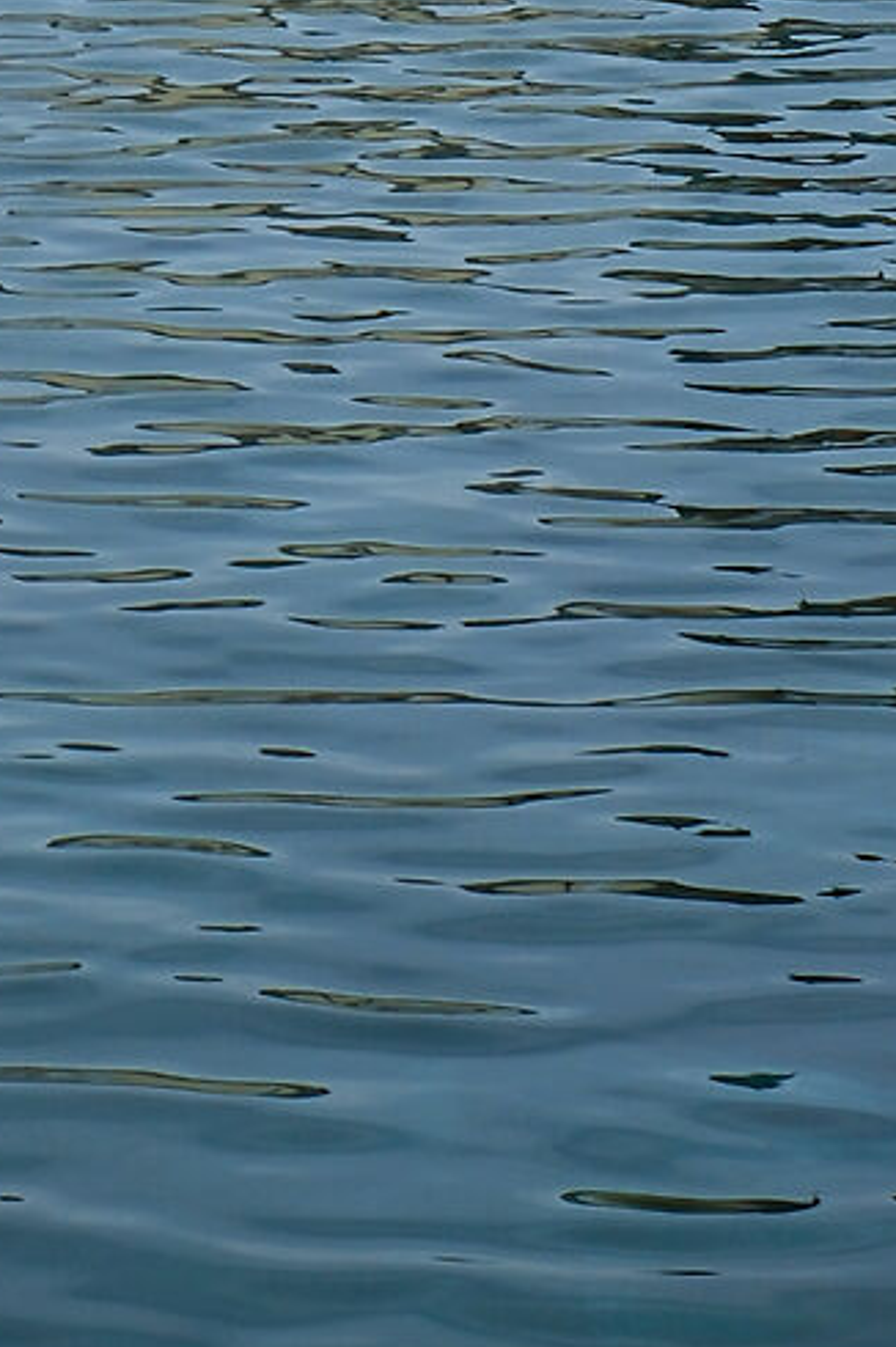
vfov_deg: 9.9
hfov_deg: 6.7
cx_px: -679
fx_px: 7514
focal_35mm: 201
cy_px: -753
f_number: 8
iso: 200
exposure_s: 1/160
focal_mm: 27
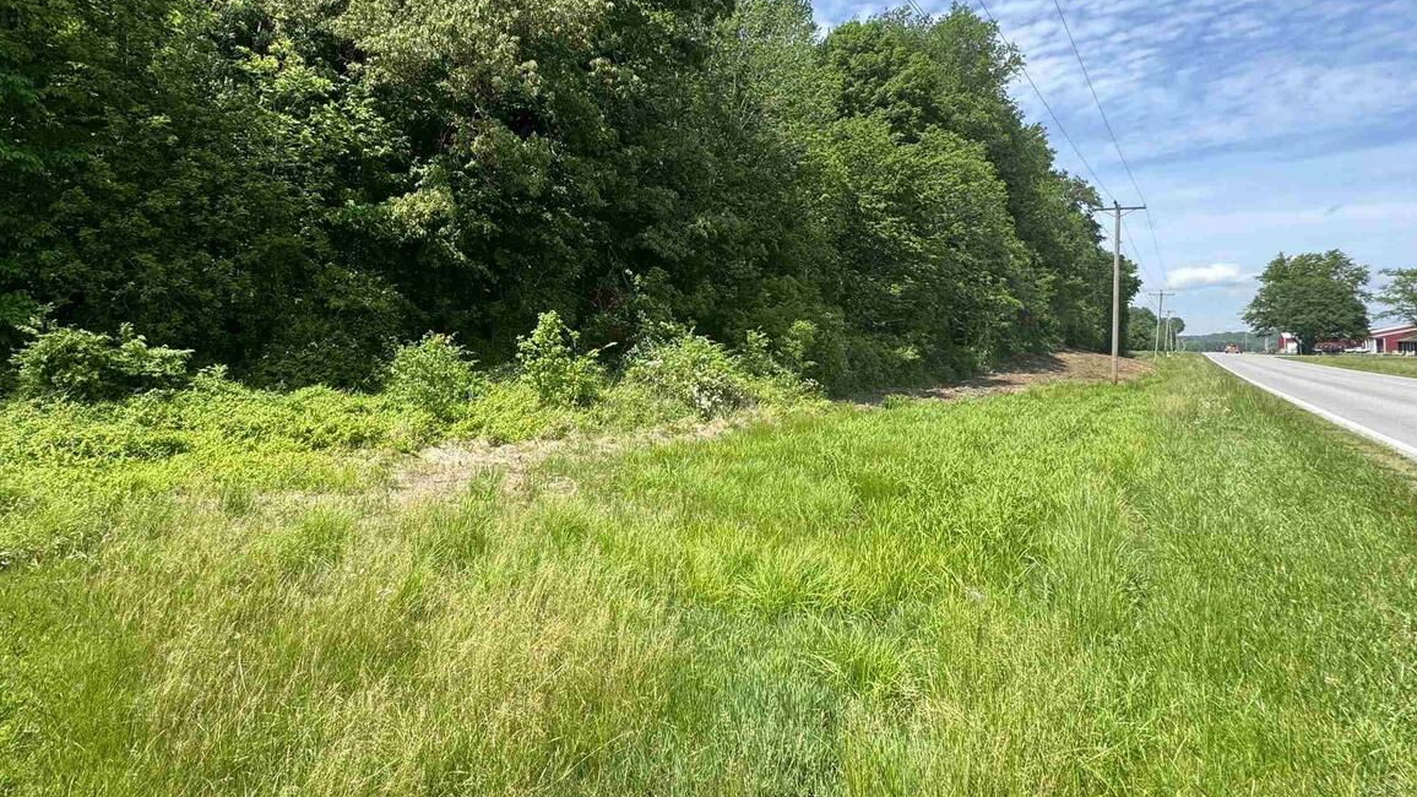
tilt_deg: +2.5
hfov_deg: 88.6
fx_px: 714
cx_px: 579
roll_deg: +0.7
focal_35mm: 19
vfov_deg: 58.0
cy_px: 334
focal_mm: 2.22
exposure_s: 1/707
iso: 40
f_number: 2.2
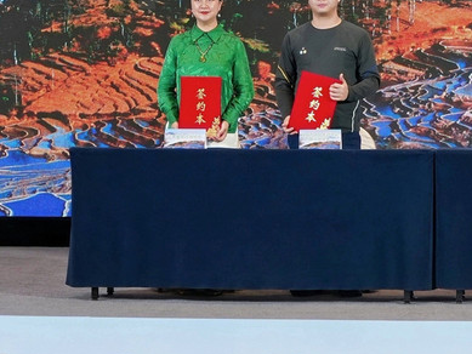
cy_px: 35
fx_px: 1691
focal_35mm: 124
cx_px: 447
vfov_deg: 11.9
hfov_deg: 15.7
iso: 640
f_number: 4
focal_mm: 32.8
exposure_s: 1/161
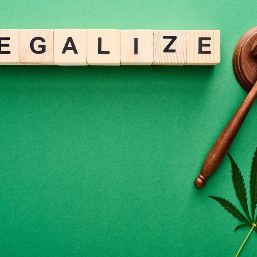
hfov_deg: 26.9
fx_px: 538
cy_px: 128
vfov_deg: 26.9
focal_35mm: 64
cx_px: 126
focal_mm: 50
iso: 200
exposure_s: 1/160
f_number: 9
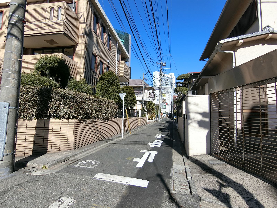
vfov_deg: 68.7
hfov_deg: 84.7
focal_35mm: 19
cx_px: 138
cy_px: 104
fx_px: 152
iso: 80
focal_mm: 4.06
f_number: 6.9
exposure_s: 1/250
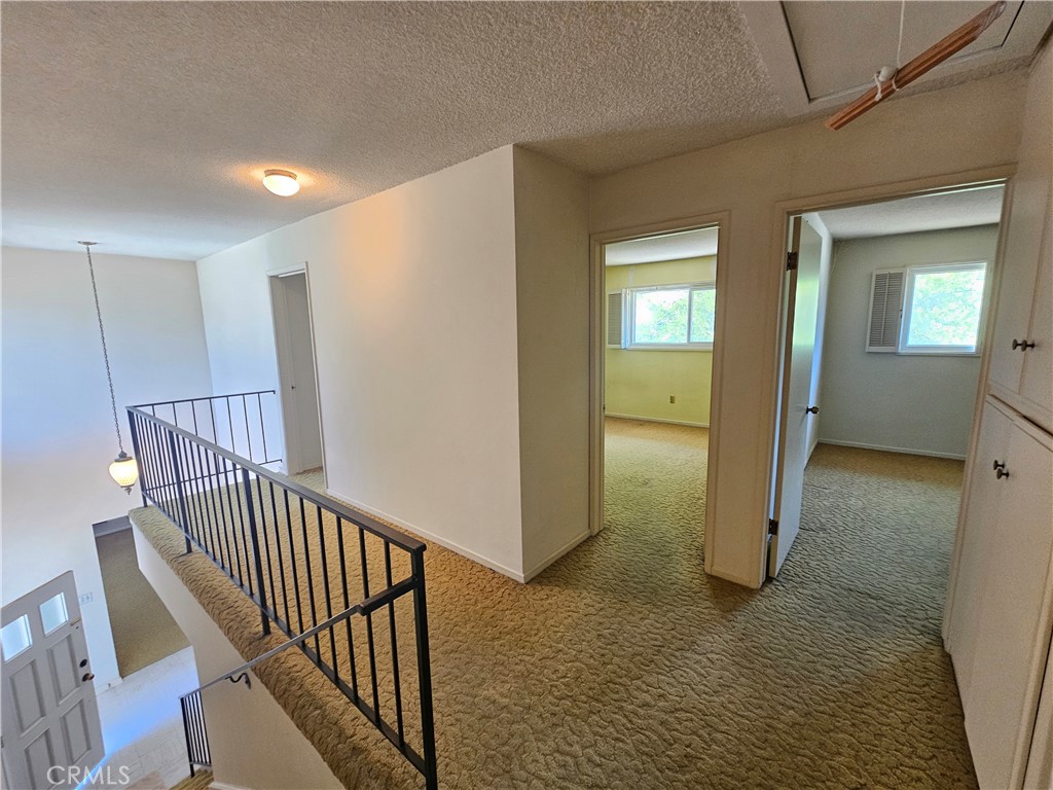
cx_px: 526
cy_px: 395
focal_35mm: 13
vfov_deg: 89.9
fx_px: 395
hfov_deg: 106.2
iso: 320
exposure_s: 1/40
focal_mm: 2.2
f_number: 2.2
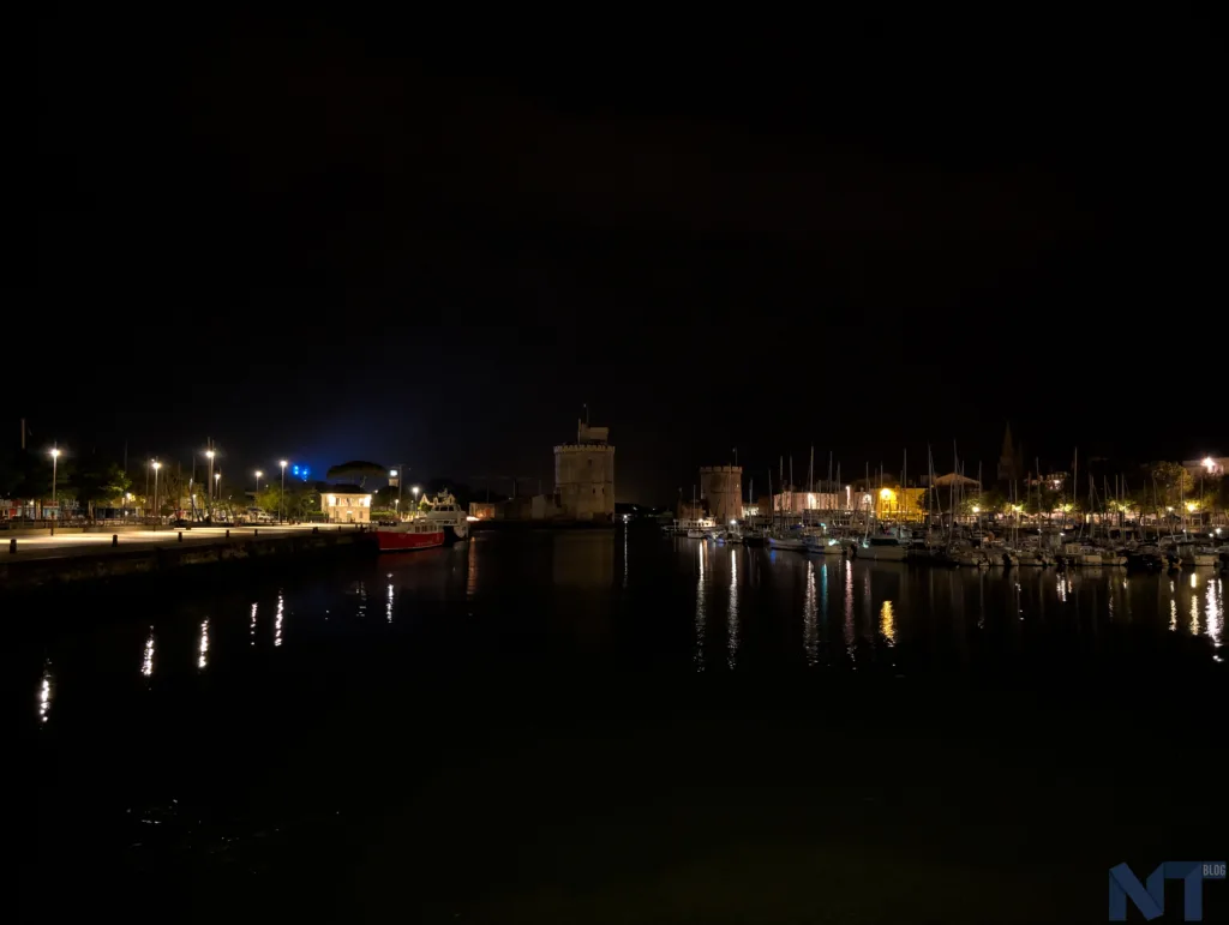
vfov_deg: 56.9
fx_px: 853
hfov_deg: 71.5
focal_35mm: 24
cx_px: 614
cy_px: 462
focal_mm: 6.9
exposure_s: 1/15
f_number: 1.68
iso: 1469
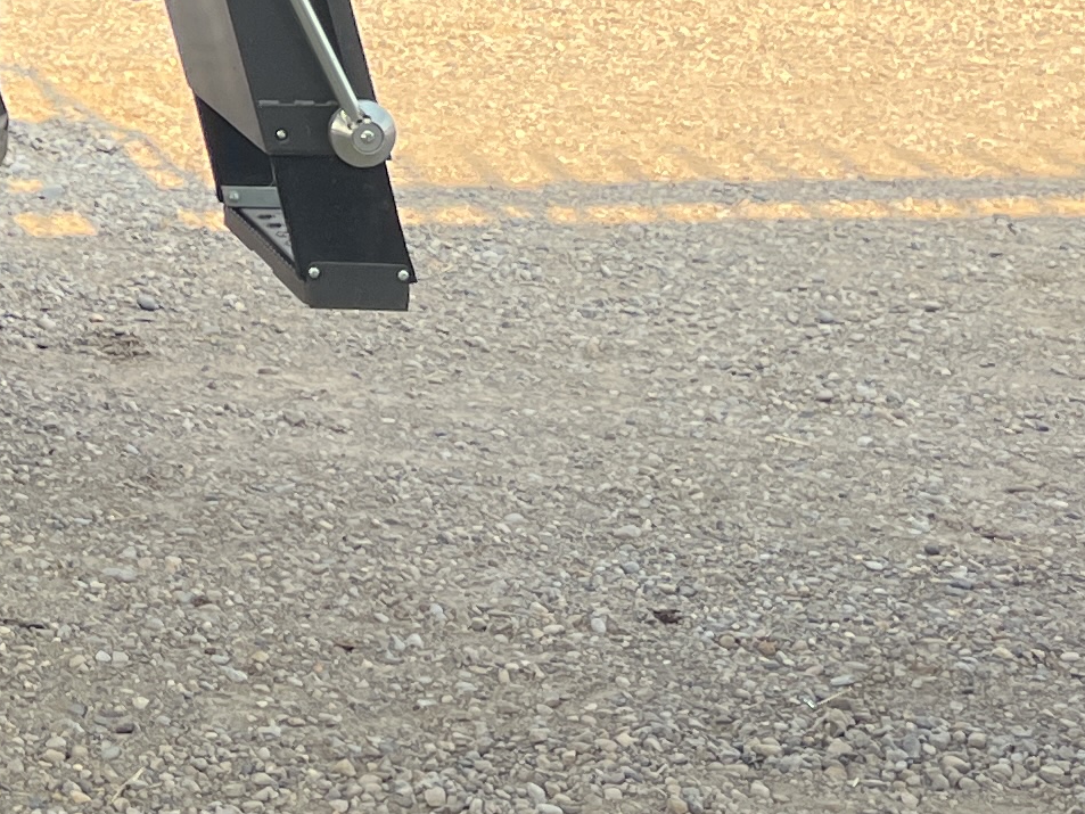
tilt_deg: +1.1
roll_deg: -0.7
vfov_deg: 12.4
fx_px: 3448
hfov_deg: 15.6
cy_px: -630
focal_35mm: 110
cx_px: -800
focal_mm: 5.1
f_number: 1.6
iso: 50
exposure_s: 1/463
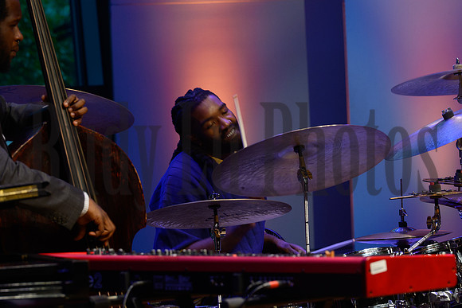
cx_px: 231
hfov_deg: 6.9
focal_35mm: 300
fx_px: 3851
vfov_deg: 4.6
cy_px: 154
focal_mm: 200
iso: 800
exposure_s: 1/80
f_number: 7.1
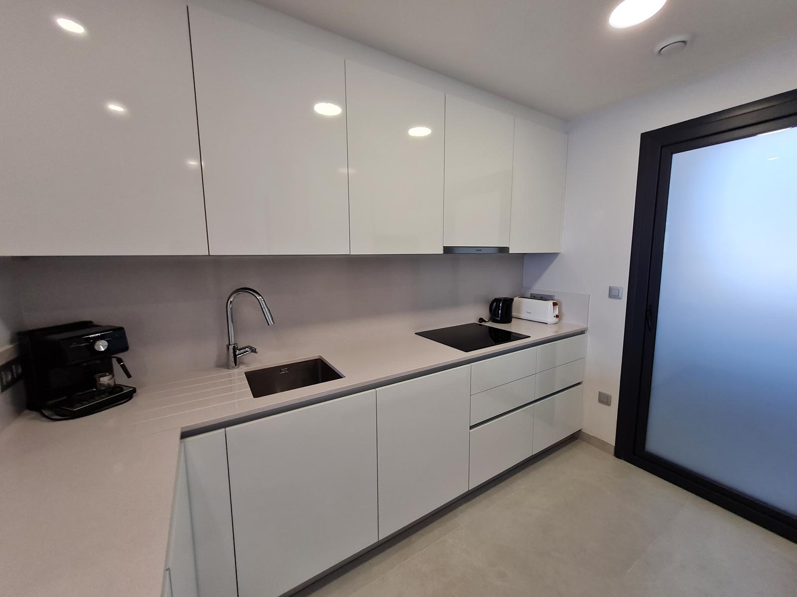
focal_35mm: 13
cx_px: 398
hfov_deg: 106.2
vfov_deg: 89.9
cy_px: 298
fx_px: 299
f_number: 2.2
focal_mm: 1.74
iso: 80
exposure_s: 1/100
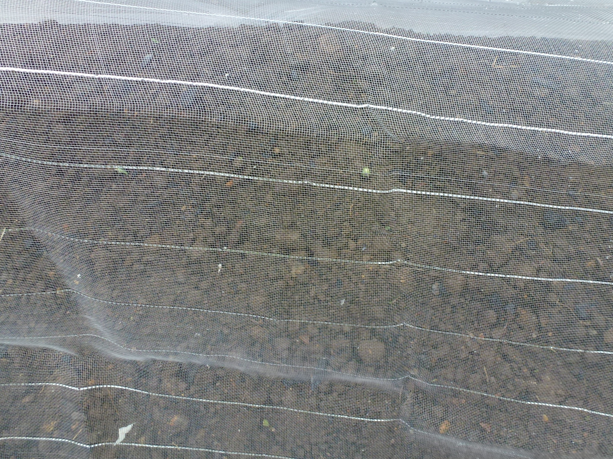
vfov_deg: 54.9
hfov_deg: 69.4
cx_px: 314
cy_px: 235
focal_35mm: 25
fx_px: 443
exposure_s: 1/200
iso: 200
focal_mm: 4.3
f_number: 4
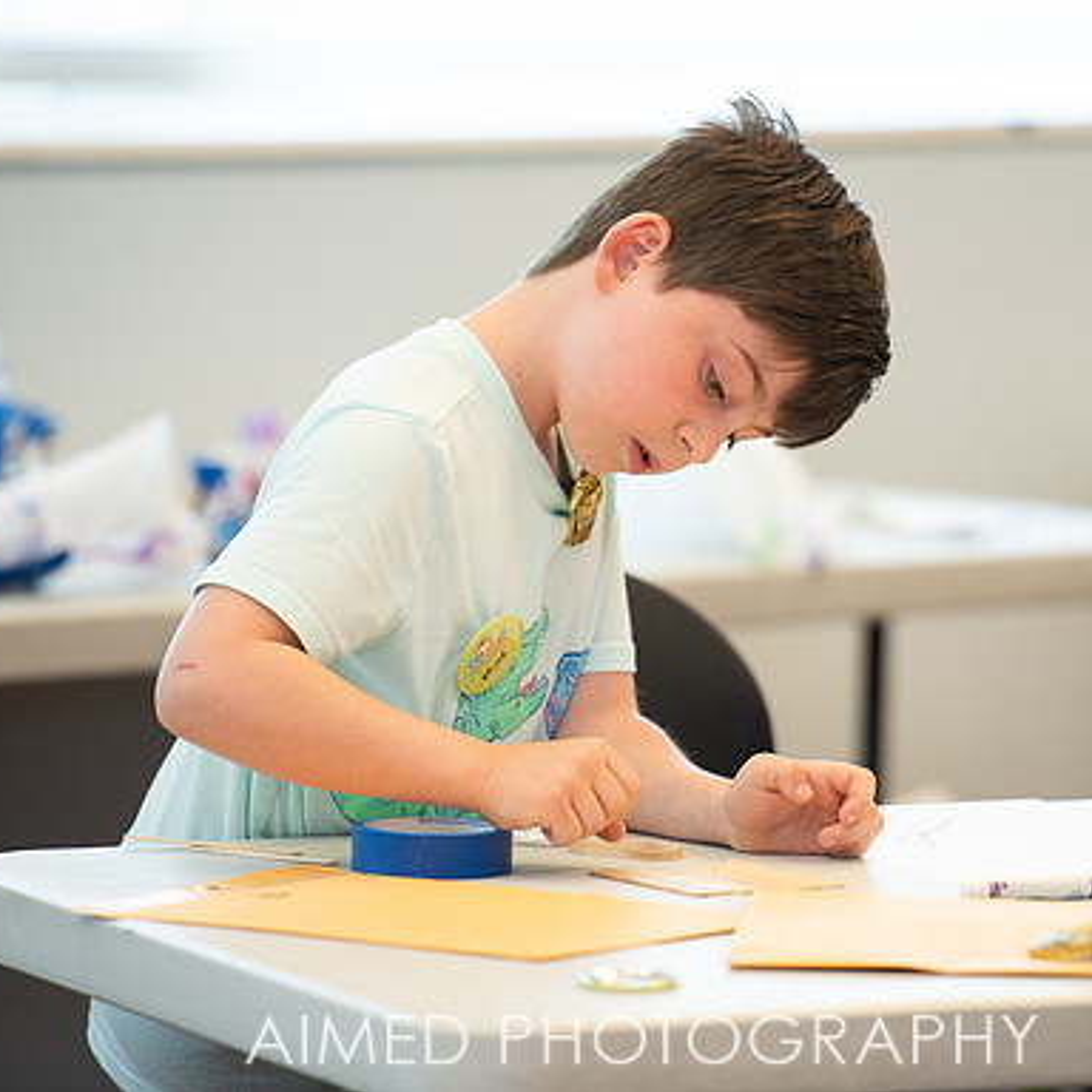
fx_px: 9993
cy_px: 502
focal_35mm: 280
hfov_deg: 6.3
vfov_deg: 6.3
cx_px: 717
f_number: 2.8
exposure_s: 1/250
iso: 800
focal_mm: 200
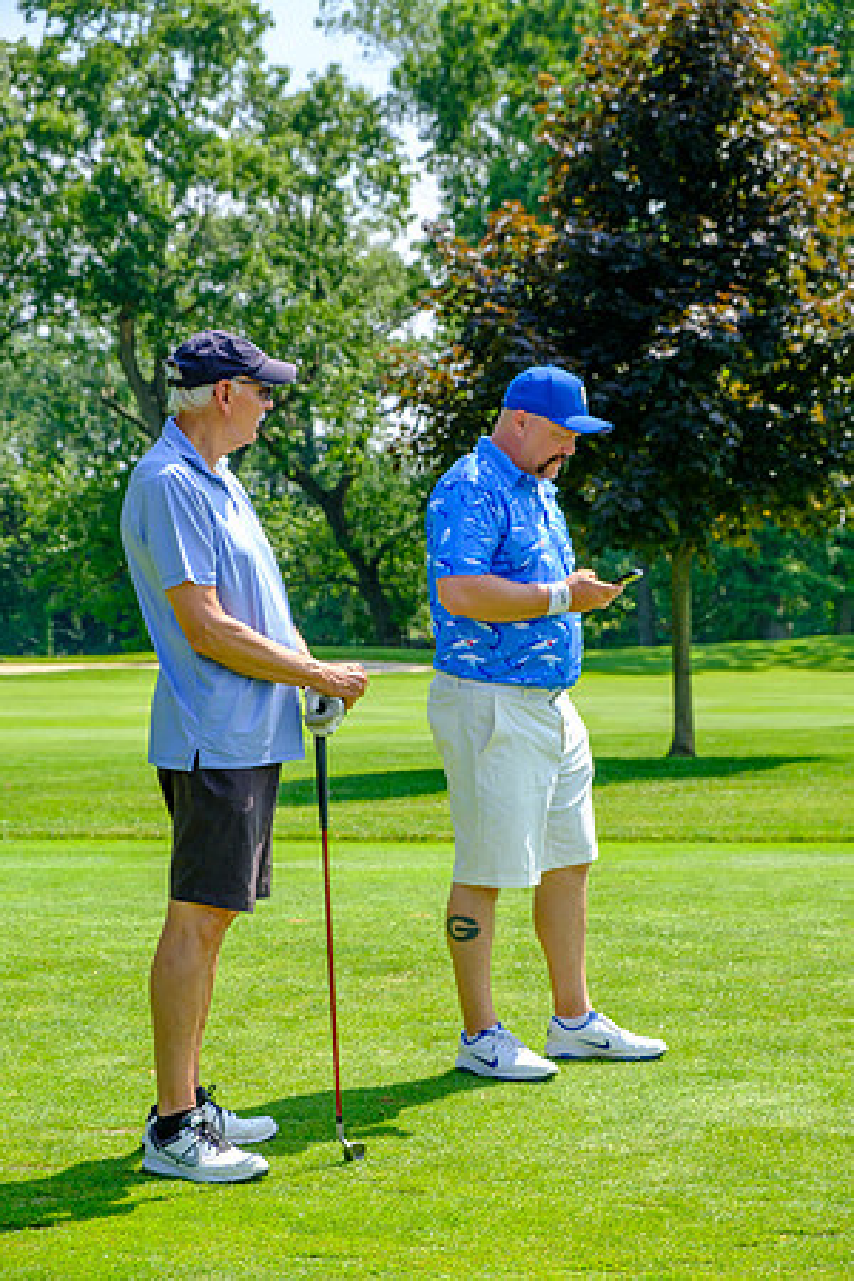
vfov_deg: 24.5
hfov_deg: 16.5
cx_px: 427
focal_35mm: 83
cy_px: 640
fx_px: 2953
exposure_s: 1/320
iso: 200
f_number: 5.6
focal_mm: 55
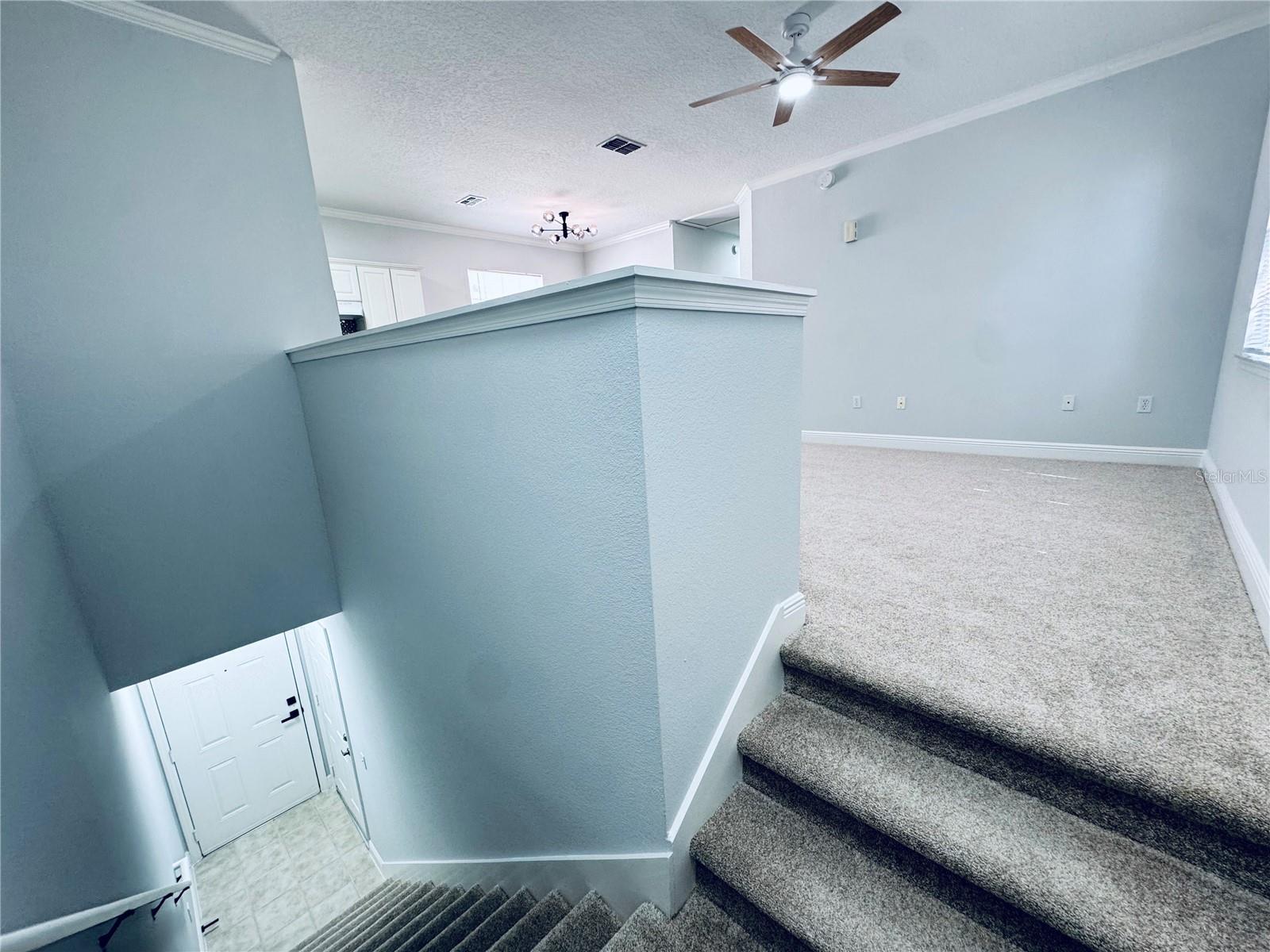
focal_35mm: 14
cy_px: 476
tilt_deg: -13.1
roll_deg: +3.1
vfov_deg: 85.7
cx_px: 635
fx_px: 514
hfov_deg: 102.1
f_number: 2.2
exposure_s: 1/99
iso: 200
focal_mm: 2.22
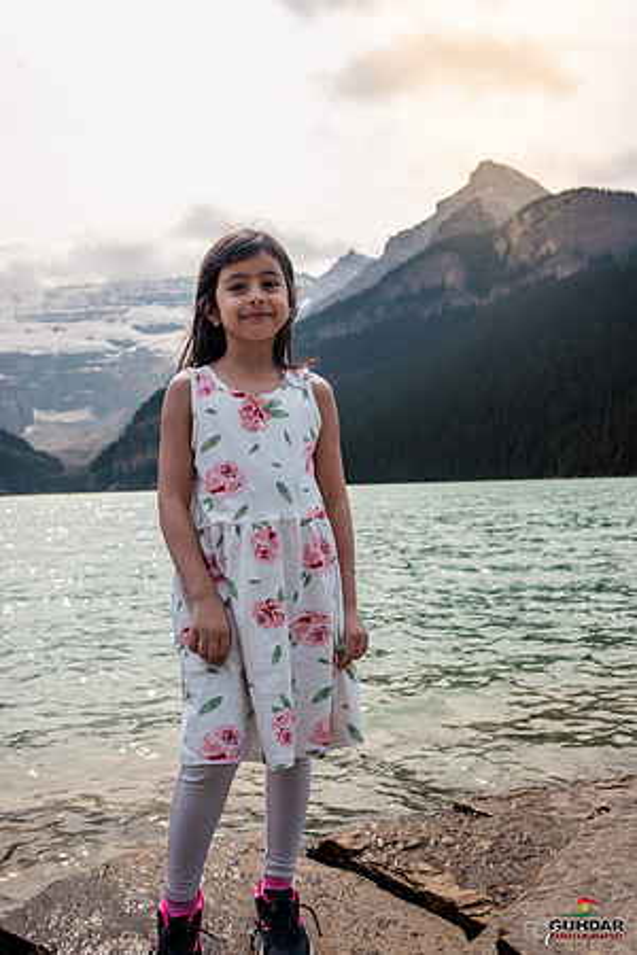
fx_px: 929
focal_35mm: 35
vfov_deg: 54.4
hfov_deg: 37.9
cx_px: 318
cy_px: 478
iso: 200
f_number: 6.3
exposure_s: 1/1250
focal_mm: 35
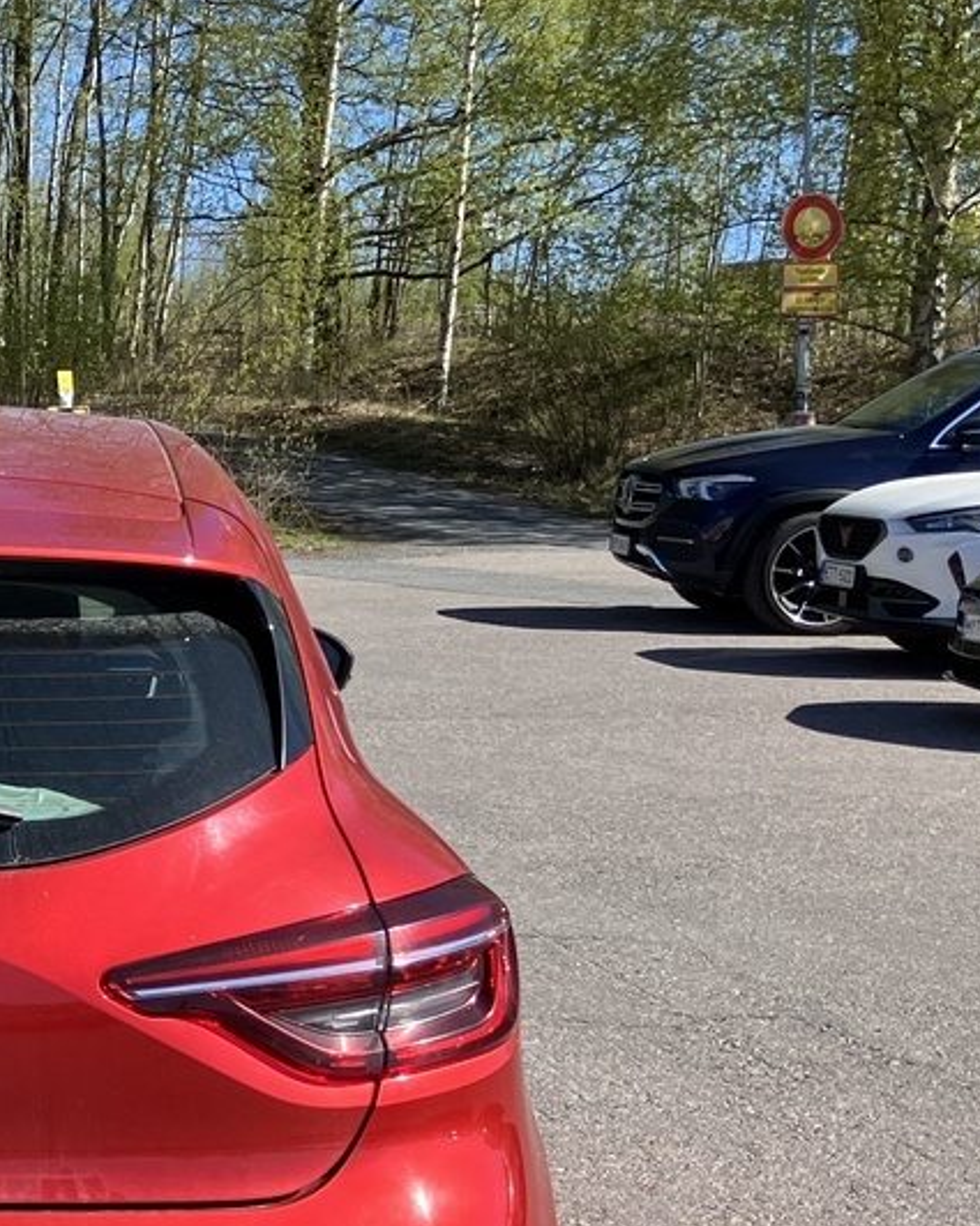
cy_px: 864
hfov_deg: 18.8
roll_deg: +0.8
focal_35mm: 74
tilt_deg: -9.9
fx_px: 2685
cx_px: -392
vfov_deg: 25.5
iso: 32
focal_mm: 3.99
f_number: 1.8
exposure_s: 1/1033
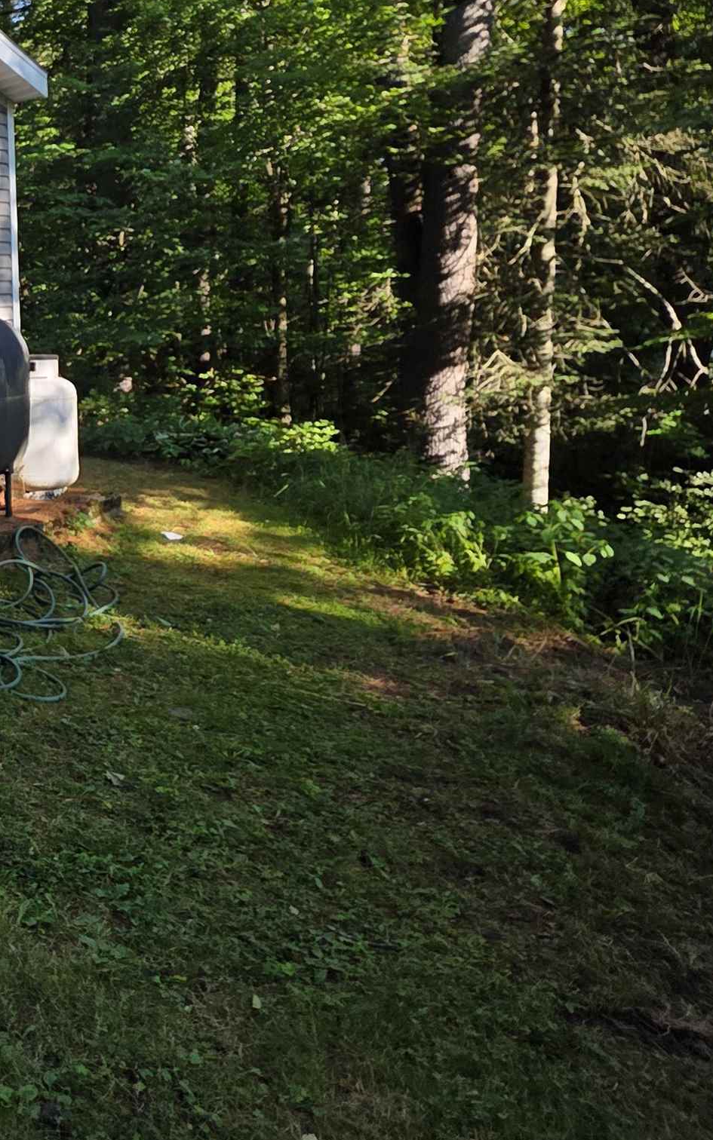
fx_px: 871
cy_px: 379
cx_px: -242
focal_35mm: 28
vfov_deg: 64.7
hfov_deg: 32.1
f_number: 1.9
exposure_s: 1/431
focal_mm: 2.2
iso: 40
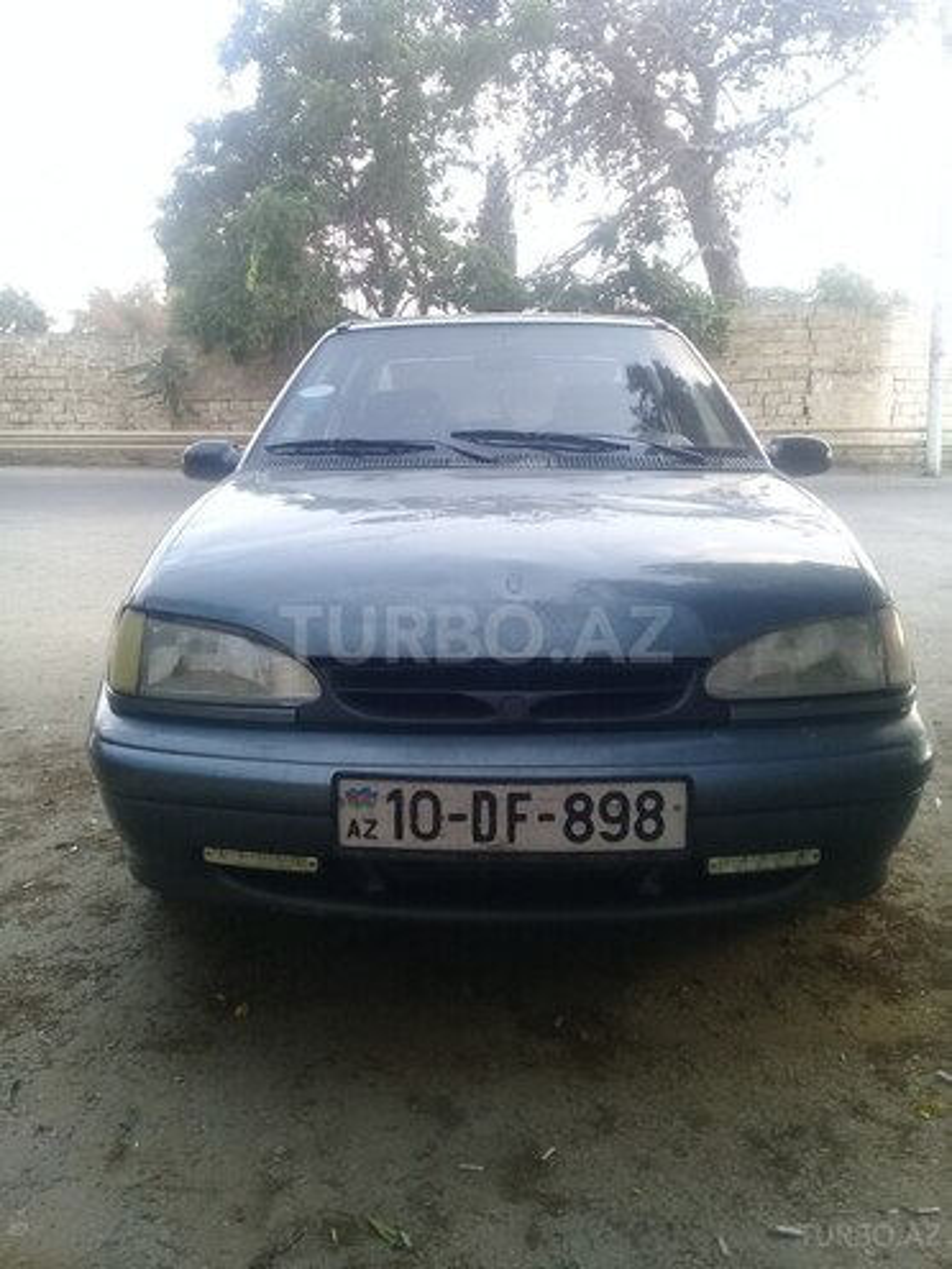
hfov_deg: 45.4
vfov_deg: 58.4
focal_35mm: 31
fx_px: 1137
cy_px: 634
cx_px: 476
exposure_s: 1/100
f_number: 2.2
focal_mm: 3.3
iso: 64
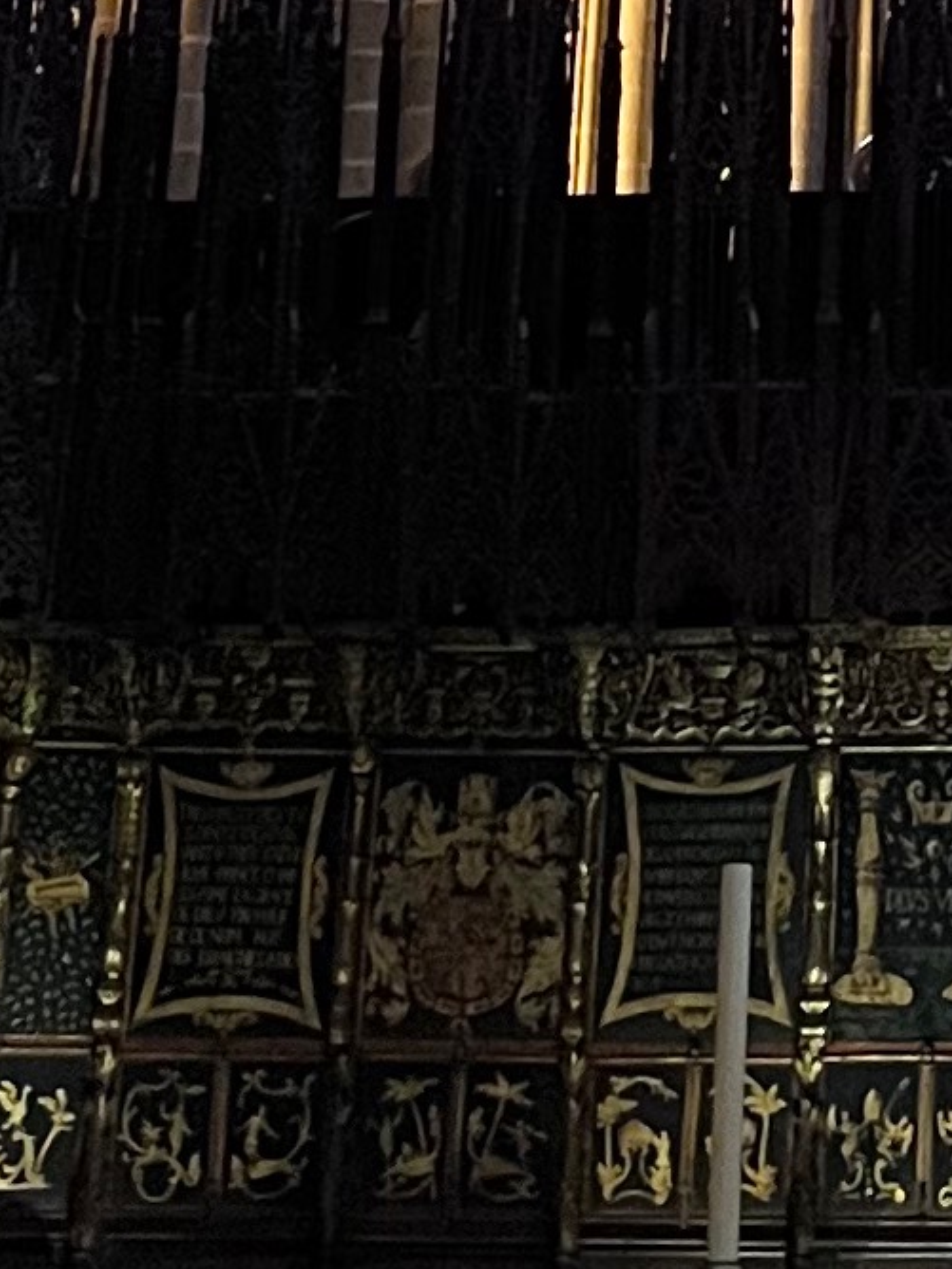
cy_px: -1313
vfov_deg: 11.3
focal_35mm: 157
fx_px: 5757
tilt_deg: +25.6
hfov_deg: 9.2
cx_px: 1421
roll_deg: -1.1
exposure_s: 1/33
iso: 400
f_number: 1.5
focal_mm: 5.7
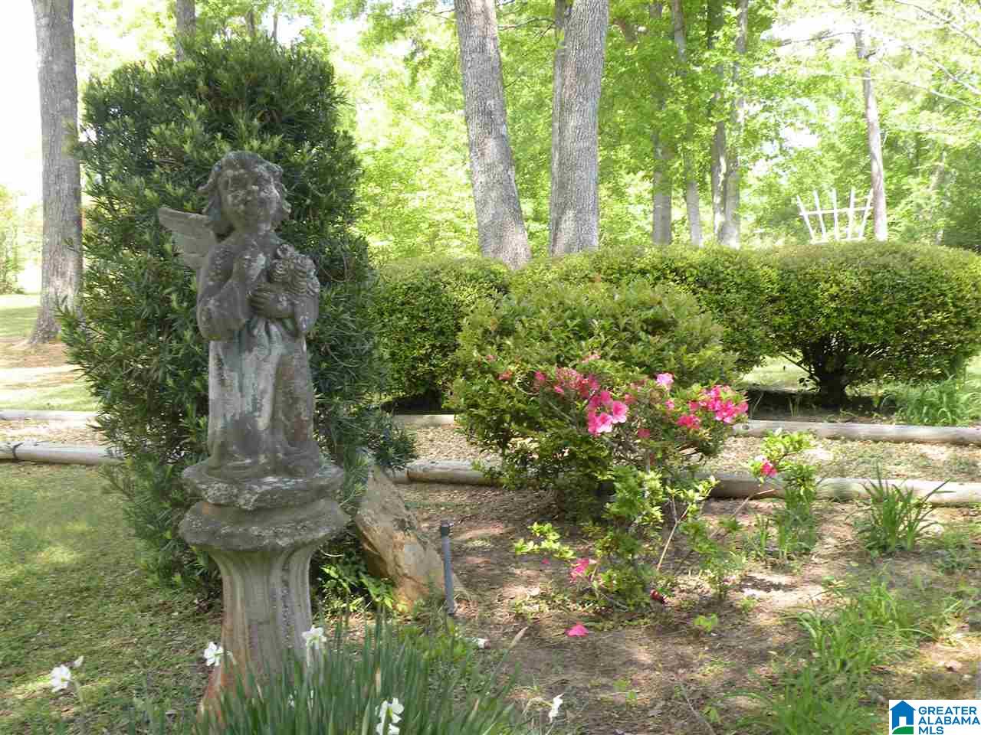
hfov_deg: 44.8
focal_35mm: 42
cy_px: 368
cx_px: 490
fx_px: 1190
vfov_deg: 34.3
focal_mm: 7.4
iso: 64
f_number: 3.5
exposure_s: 1/67.7
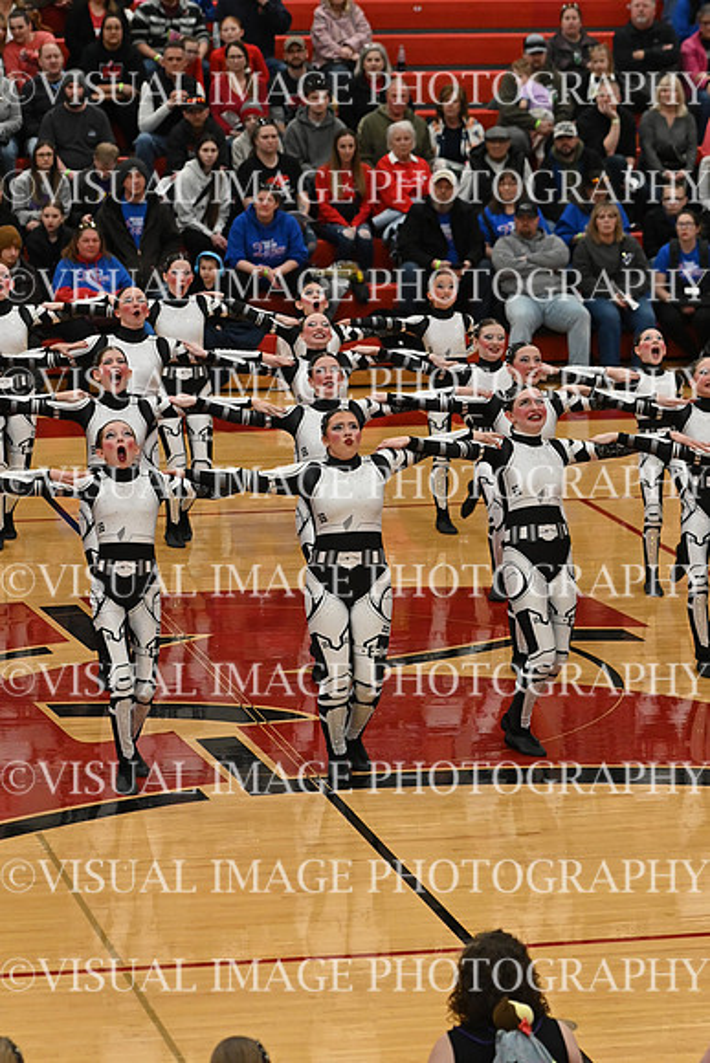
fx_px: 3991
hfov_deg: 10.2
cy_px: 532
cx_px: 355
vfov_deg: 15.2
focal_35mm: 135
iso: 3200
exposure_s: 1/400
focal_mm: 90
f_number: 4
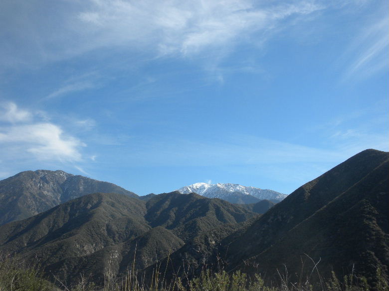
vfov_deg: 38.7
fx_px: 416
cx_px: 194
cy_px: 146
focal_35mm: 37
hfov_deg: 50.1
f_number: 10
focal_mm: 6.6
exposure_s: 1/148
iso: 90
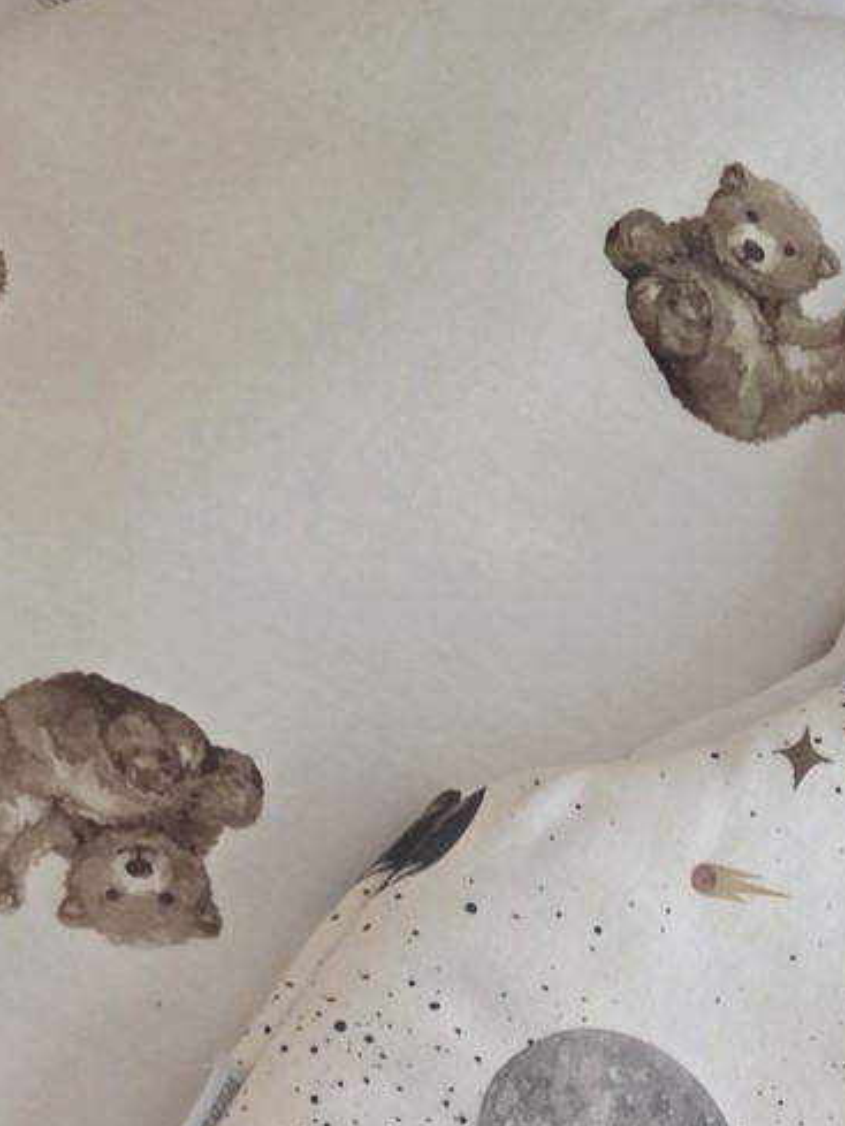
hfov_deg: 15.7
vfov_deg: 16.9
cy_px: 2075
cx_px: 543
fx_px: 3058
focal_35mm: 94
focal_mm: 6.3
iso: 320
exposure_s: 1/101
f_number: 1.7
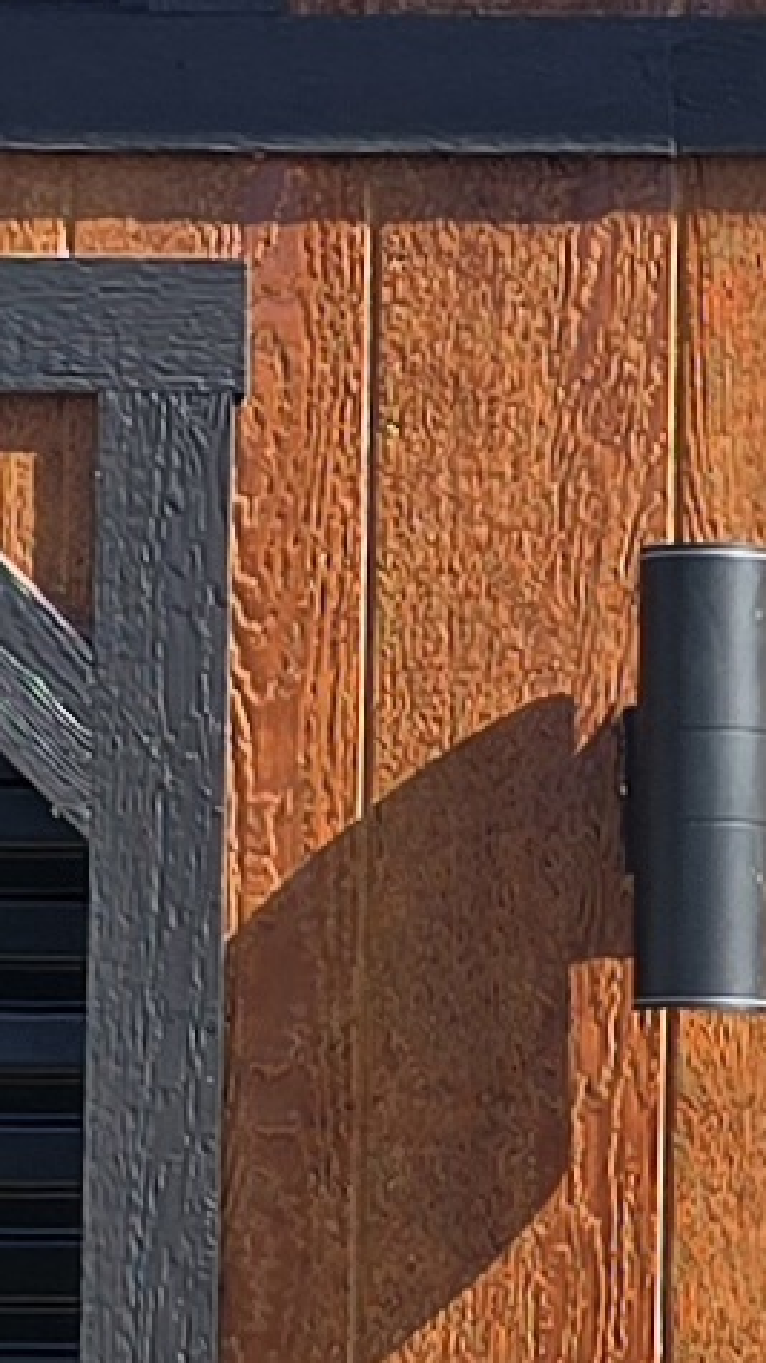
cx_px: 674
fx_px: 7442
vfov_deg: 10.4
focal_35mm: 206
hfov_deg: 5.9
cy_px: 950
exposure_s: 1/357
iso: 12
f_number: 1.7
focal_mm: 6.3
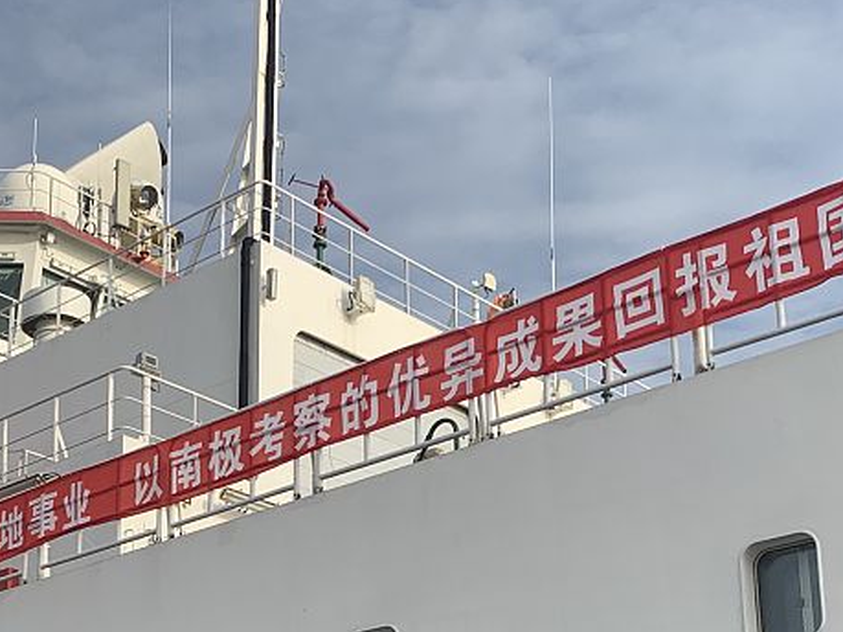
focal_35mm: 68
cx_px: 156
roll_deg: -1.9
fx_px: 1656
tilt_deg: +16.2
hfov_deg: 27.9
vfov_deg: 20.9
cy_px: 639
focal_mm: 4.25
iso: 25
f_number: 1.8
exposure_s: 1/2075
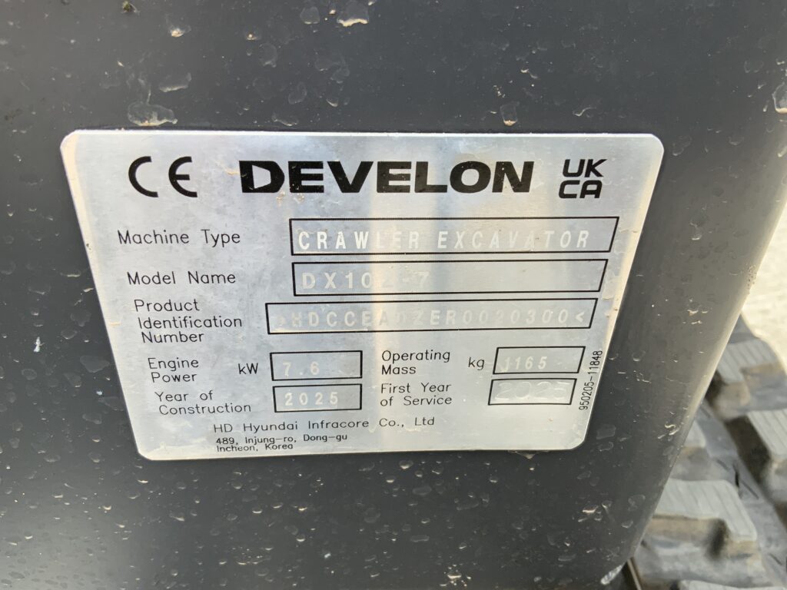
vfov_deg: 48.2
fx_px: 659
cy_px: 295
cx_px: 394
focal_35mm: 29
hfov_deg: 61.7
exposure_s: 1/346
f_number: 1.8
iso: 16
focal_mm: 3
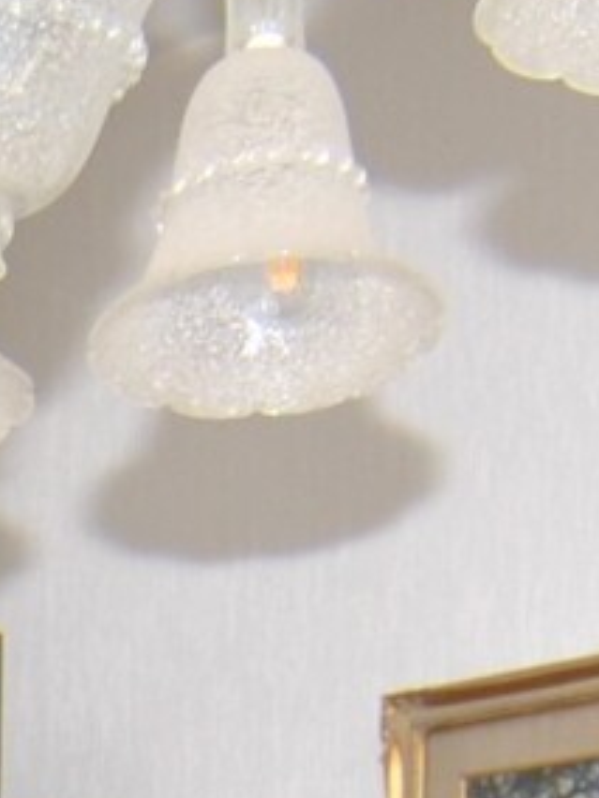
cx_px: -638
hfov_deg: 8.9
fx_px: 3599
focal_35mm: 156
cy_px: 1961
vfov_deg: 10.7
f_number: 4
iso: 200
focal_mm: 12
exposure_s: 1/60
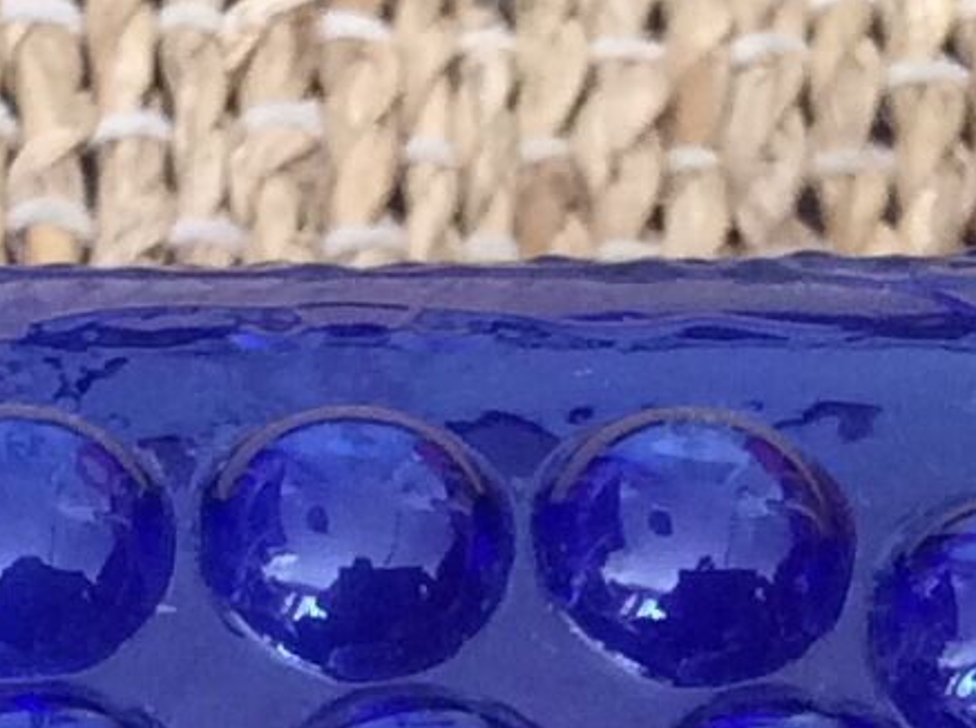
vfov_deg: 7.7
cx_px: 123
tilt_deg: -54.8
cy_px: 802
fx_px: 5347
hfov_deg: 10.4
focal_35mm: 190
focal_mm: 3.3
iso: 80
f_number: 2.4
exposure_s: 1/24
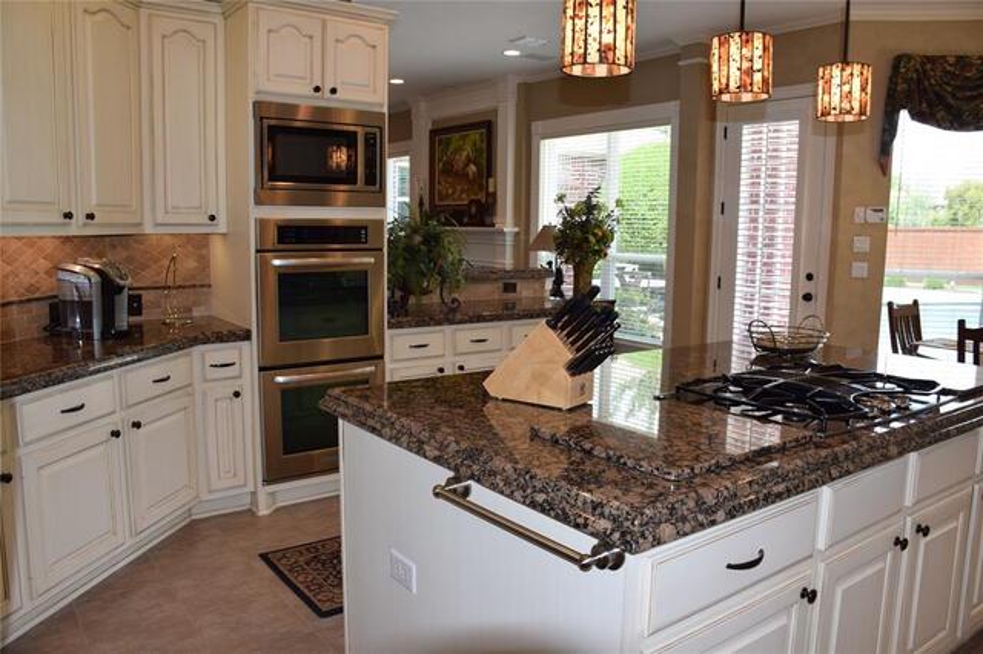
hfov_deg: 67.4
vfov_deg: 47.9
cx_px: 492
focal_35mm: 27
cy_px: 327
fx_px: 737
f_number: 5.6
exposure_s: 1/125
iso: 640
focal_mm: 18
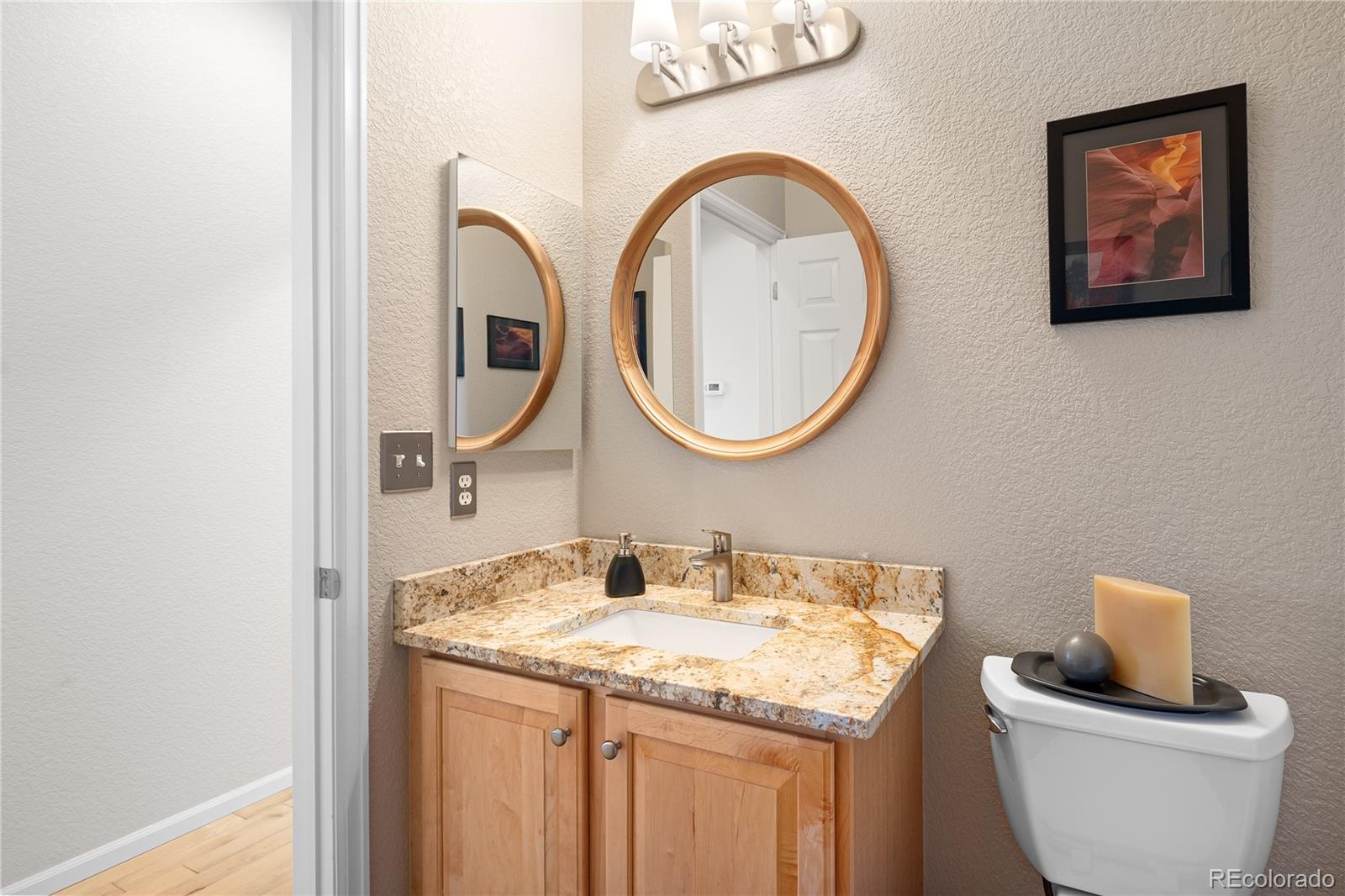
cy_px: 448
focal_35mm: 17
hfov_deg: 93.3
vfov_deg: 70.4
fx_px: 635
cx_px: 672
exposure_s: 1/2
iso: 400
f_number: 8
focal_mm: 17
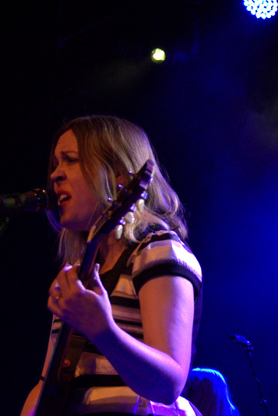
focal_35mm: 59
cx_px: 149
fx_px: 678
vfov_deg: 34.0
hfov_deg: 23.2
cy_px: 254
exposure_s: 1/80
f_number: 2.8
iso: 900
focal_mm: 29
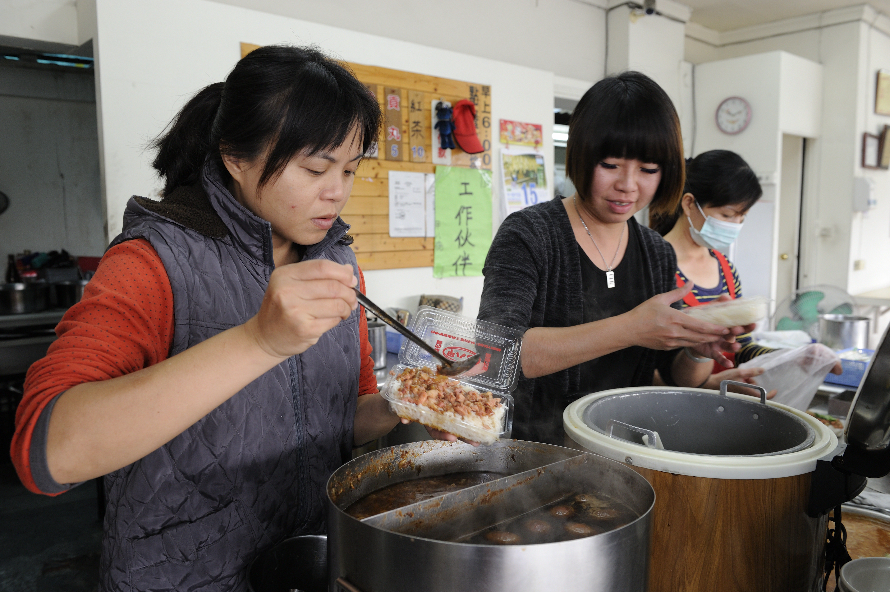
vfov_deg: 44.9
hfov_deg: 63.7
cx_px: 445
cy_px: 296
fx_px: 716
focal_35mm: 29
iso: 500
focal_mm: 29
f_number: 5
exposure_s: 1/60
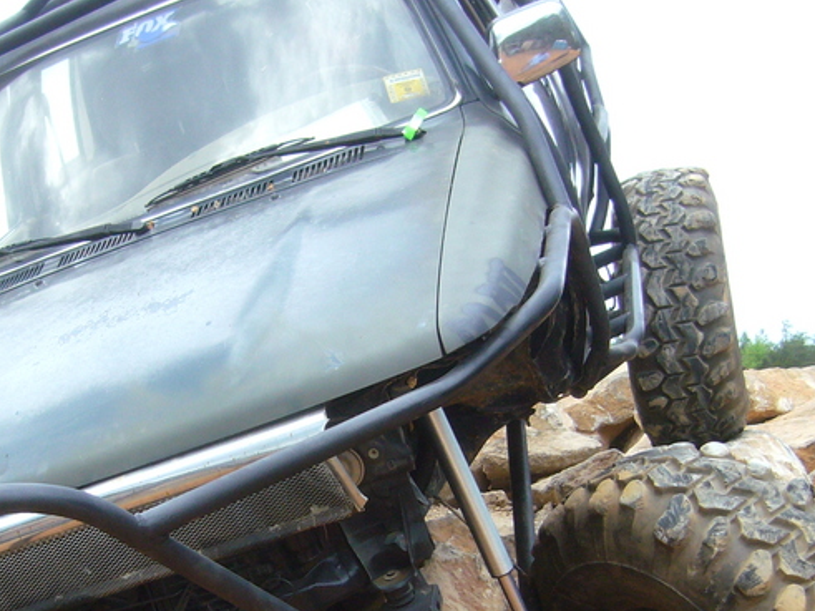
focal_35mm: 73
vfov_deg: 19.9
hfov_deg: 26.6
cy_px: 488
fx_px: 1718
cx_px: 319
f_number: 2.8
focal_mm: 5.8
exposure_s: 1/400
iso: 100
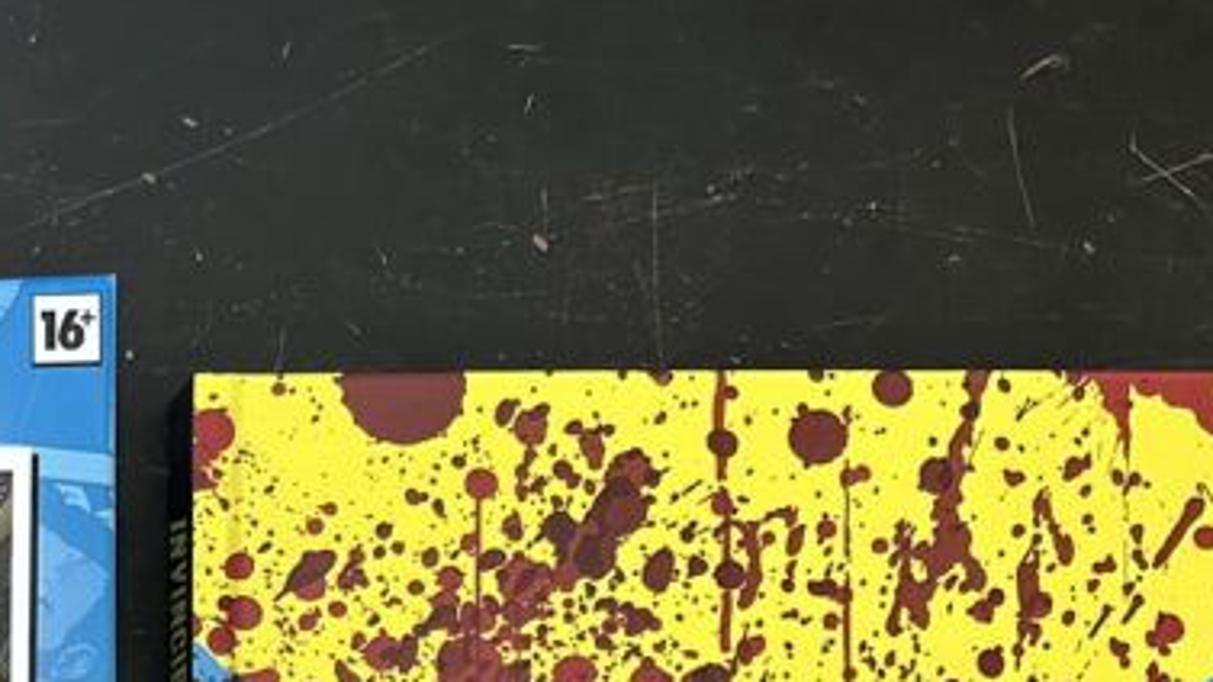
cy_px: 1020
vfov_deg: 15.7
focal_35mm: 71
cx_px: -325
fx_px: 2283
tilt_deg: -88.6
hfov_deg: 25.9
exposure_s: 1/60
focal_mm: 6.86
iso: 640
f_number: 1.78
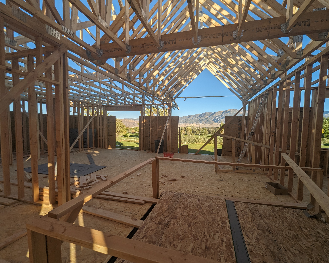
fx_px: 136
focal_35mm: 14
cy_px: 135
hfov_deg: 100.7
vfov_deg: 88.0
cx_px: 168
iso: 47
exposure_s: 1/715
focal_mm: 1.95
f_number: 2.2
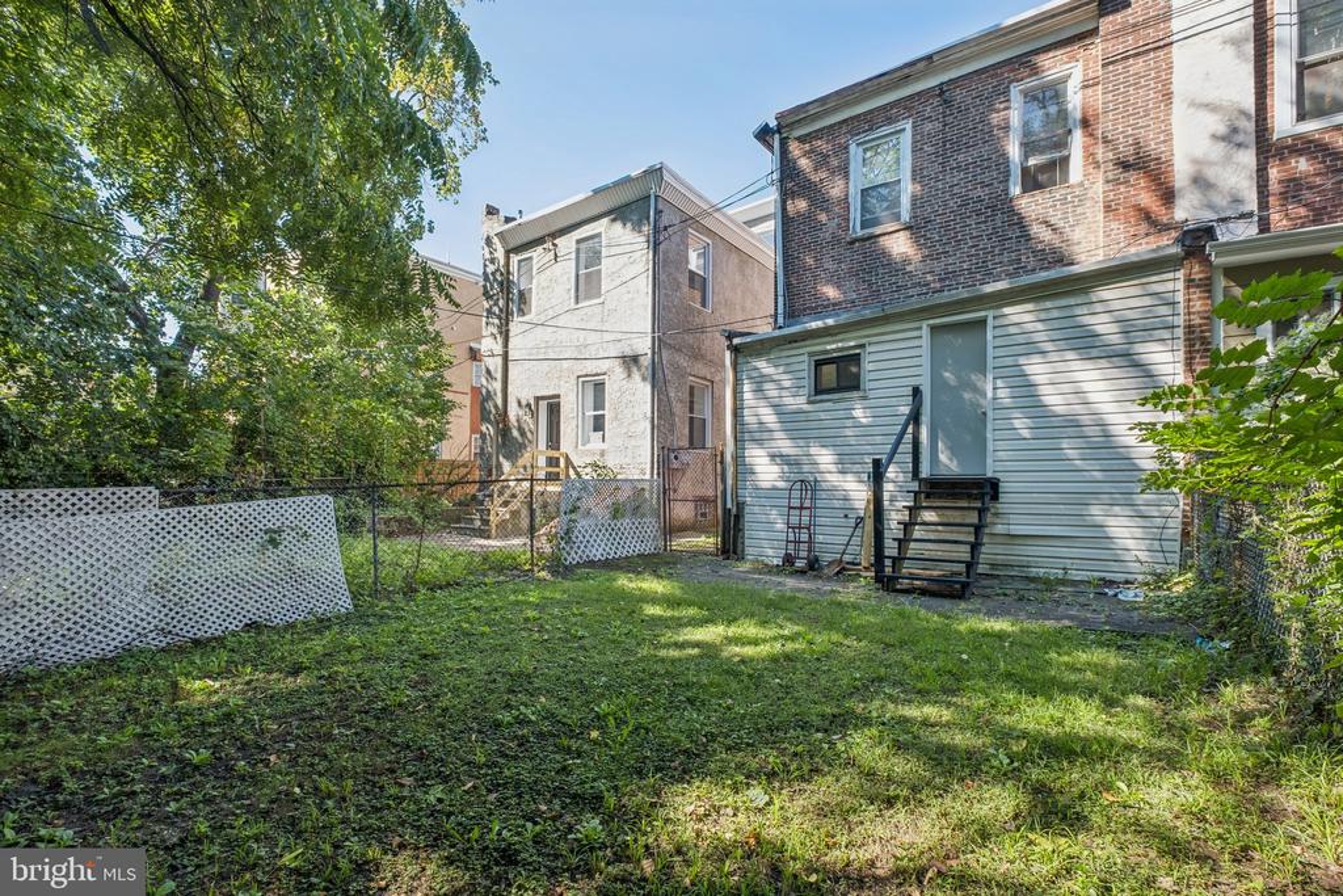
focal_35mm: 15
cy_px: 448
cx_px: 672
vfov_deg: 77.3
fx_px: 560
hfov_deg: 100.4
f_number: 8
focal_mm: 10
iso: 250
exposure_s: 1/60
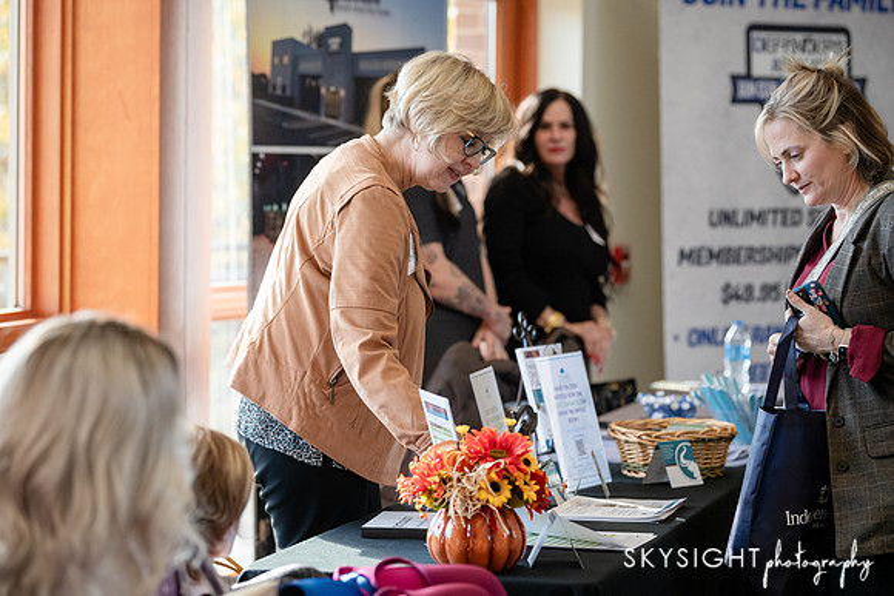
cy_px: 298
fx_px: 2773
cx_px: 447
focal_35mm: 112
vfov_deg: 12.3
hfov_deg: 18.3
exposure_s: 1/1000
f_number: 3.5
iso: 3200
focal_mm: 110
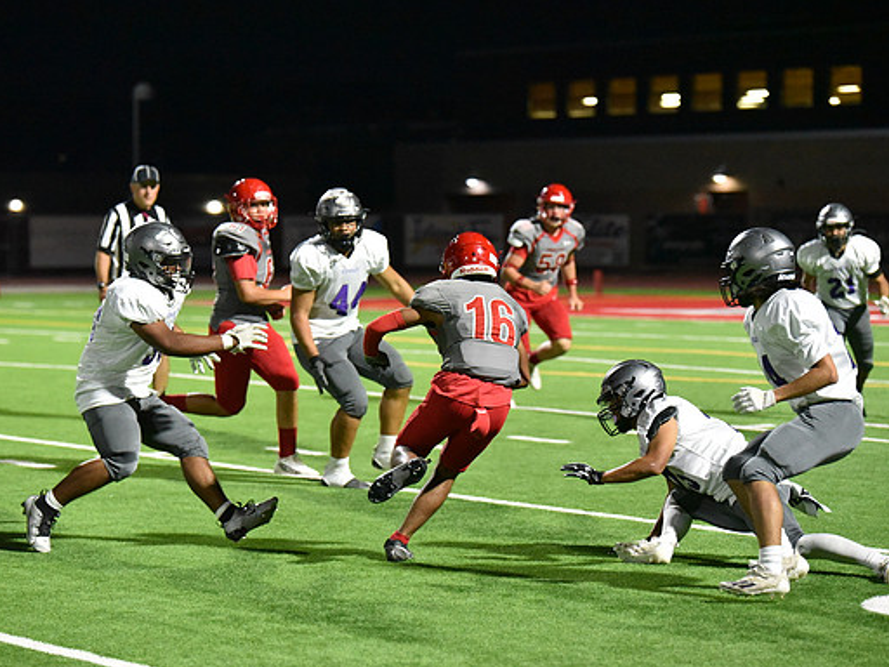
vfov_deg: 11.1
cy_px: 334
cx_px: 413
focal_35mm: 133
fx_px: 3416
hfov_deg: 14.8
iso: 12800
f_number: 2.8
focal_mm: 122
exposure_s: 1/1000
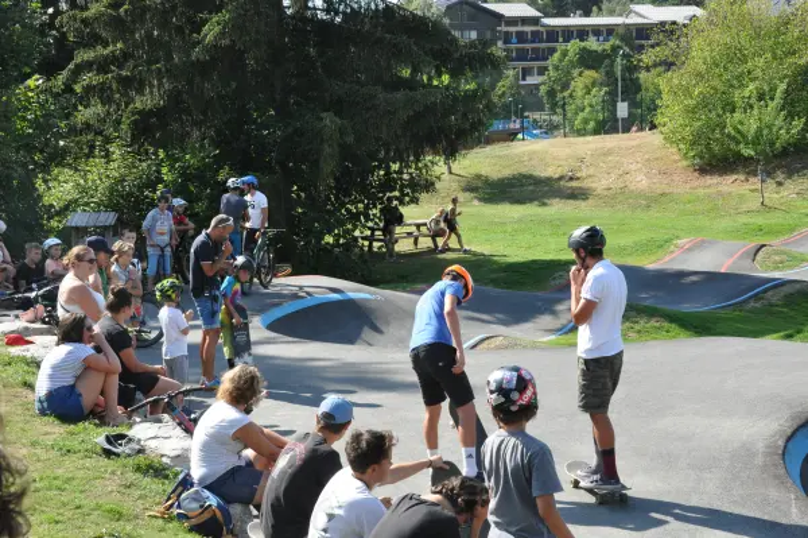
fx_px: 1413
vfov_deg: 21.5
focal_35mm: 63
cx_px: 404
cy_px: 269
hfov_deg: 31.9
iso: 800
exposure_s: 1/250
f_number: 16
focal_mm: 42
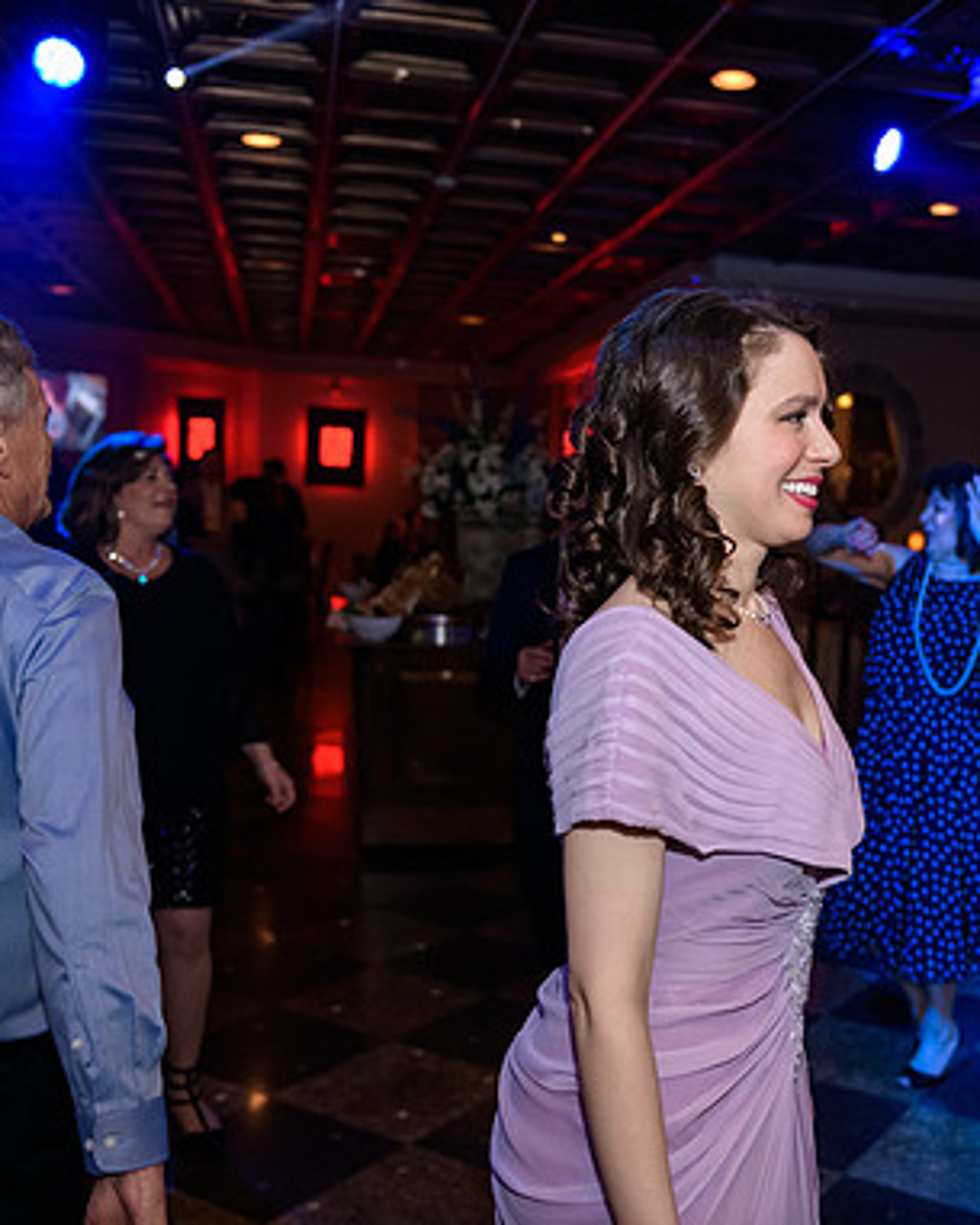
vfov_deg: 45.8
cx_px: 681
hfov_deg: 36.8
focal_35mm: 40
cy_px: 612
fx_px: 1450
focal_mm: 28
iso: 1600
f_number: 3.2
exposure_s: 1/125
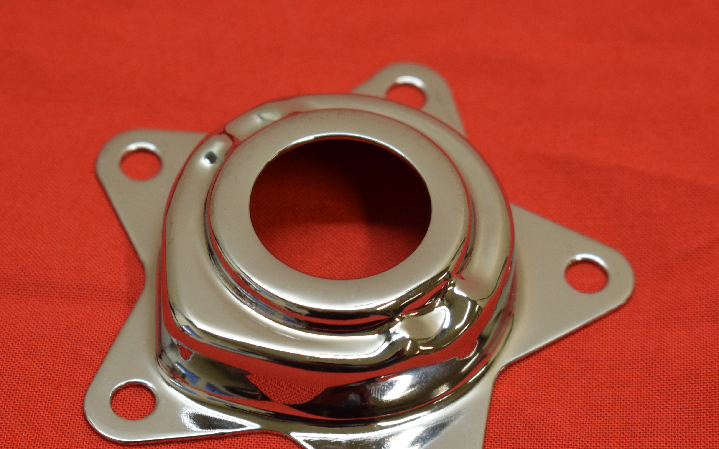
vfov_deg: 10.9
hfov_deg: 17.4
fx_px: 2346
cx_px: 336
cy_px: 316
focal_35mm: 120
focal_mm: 55
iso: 800
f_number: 5.6
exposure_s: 1/60
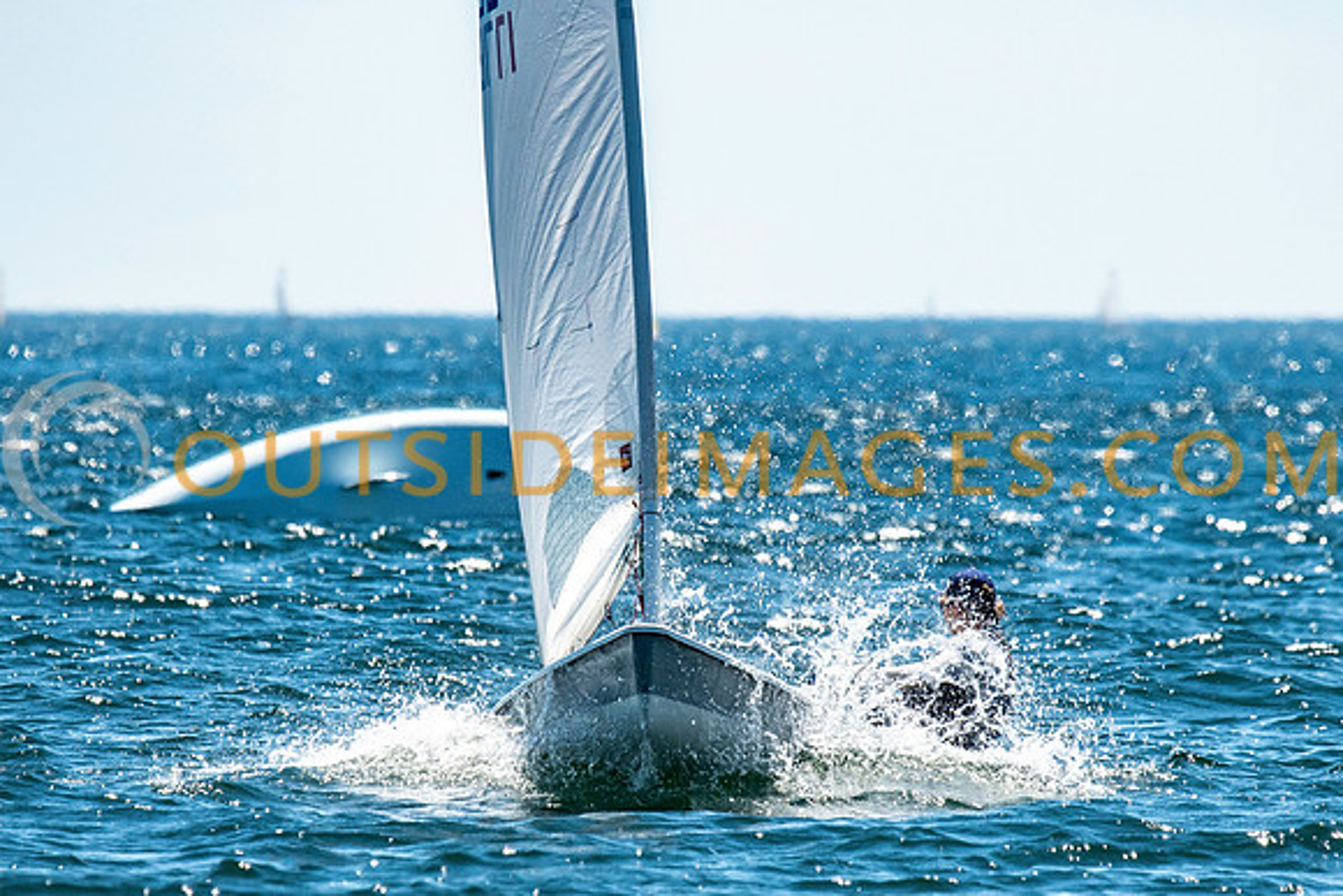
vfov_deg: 2.0
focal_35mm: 674
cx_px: 671
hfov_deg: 3.1
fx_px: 25134
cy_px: 503
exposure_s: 1/5000
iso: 400
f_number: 5
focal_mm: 300
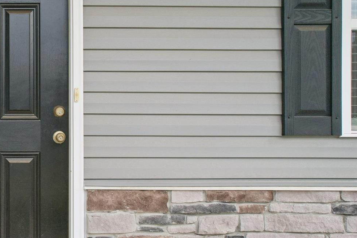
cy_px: 104
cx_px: -15
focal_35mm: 46
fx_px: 456
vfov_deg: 29.2
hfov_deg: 37.3
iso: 130
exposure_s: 1/60
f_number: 2.8
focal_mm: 8.4
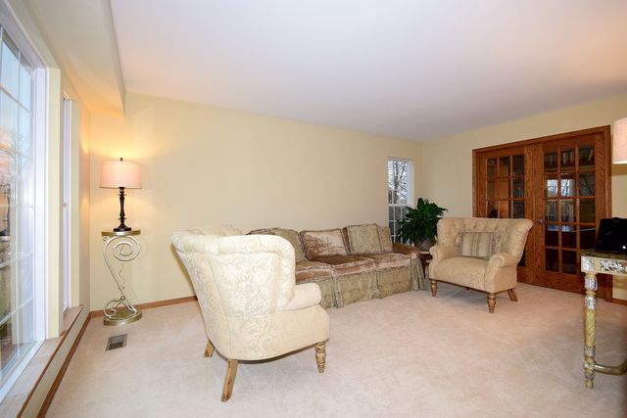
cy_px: 209
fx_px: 287
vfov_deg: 72.1
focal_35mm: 16
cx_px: 314
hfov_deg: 95.0
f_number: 8
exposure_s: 1/60
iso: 1600
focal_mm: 11
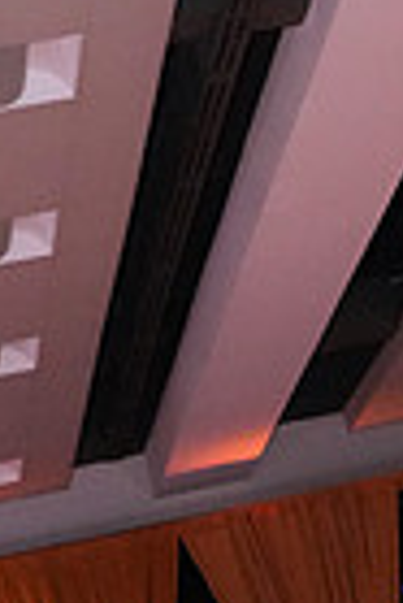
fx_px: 2512
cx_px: 483
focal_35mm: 150
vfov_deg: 12.8
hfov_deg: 9.1
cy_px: 954
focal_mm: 24
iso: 8000
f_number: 7.1
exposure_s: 1/320
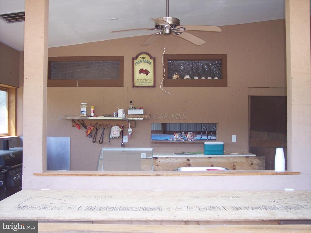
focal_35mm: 39
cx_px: 156
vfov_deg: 36.8
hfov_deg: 47.9
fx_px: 350
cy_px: 116
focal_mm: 8
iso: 140
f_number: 2.8
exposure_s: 1/90
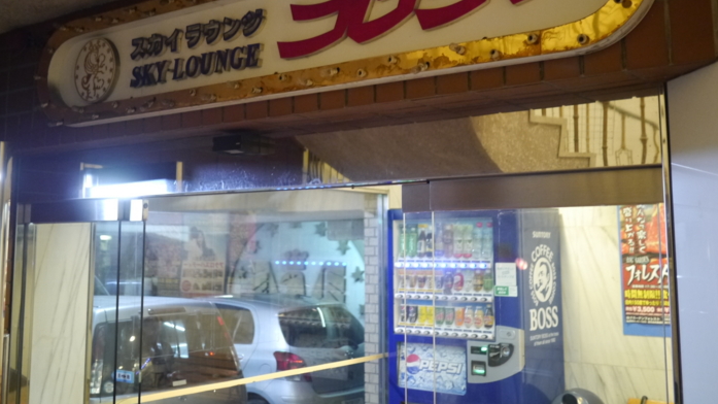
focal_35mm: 45
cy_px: 132
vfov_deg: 26.4
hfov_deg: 45.5
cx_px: 350
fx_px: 857
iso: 1600
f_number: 1.7
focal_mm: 20
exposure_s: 1/25
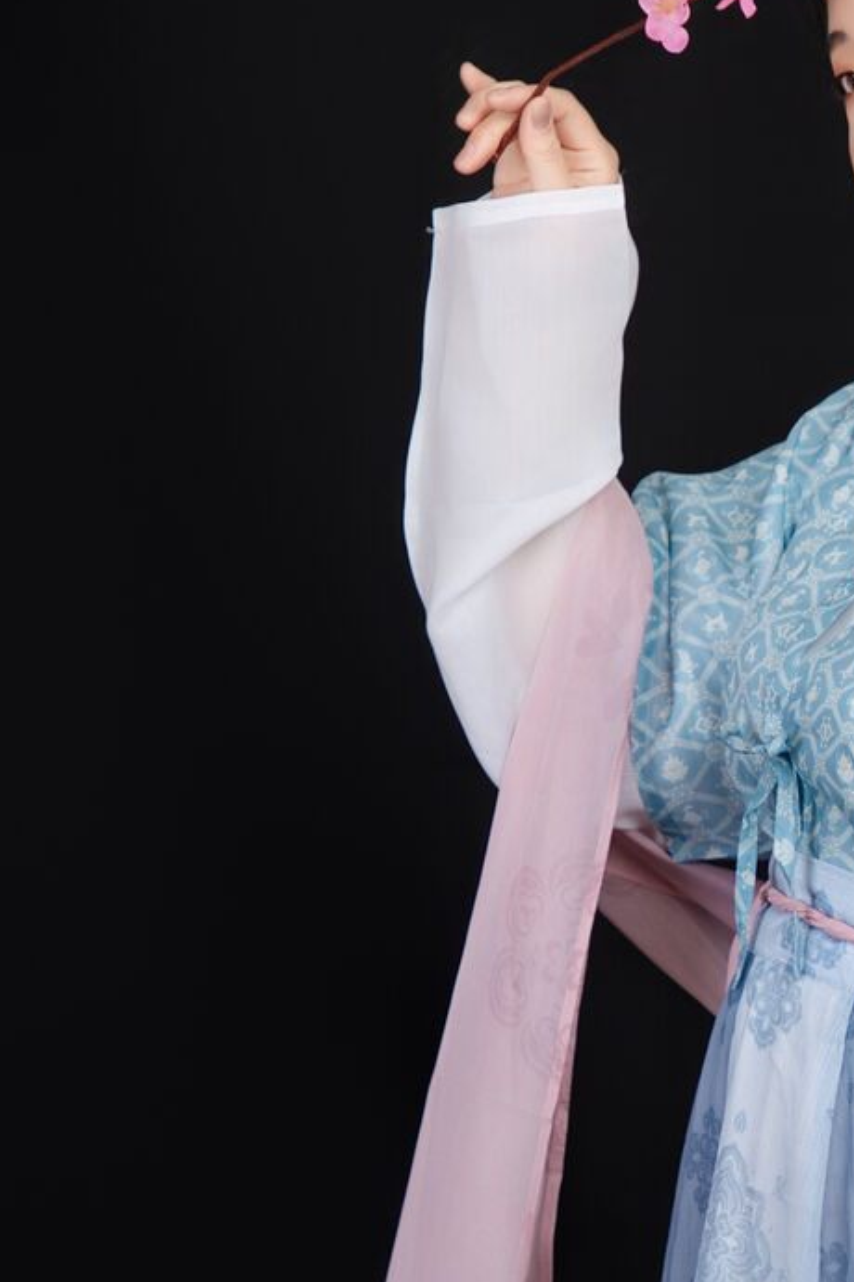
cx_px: 980
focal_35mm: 180
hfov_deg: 7.6
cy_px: 873
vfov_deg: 11.4
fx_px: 6404
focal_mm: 70
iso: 100
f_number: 4.5
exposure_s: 1/125
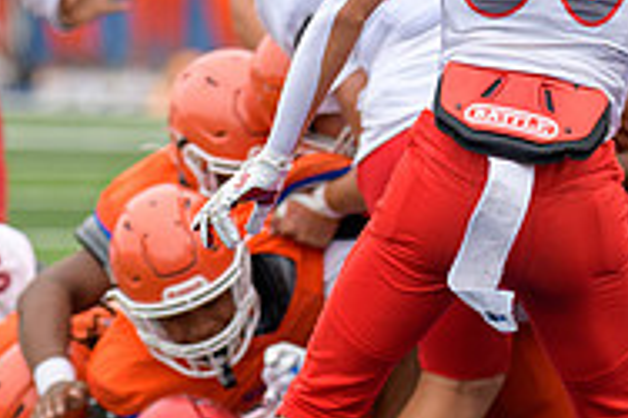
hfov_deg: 3.4
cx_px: 434
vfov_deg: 2.3
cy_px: 239
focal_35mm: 602
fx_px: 10492
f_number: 2.8
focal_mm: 195
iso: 450
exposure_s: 1/800
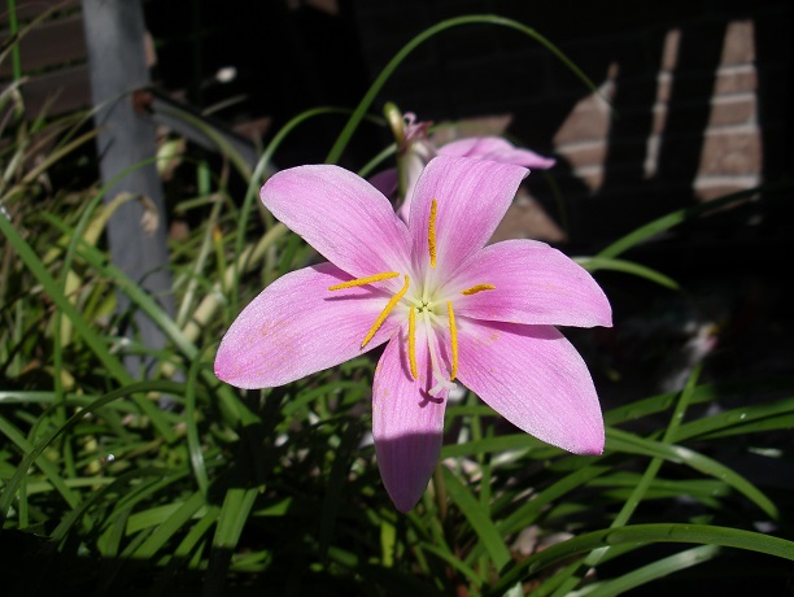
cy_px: 298
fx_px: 849
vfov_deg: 38.7
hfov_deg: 50.1
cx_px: 397
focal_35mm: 37
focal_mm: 7.8
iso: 80
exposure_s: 1/2500
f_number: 2.8
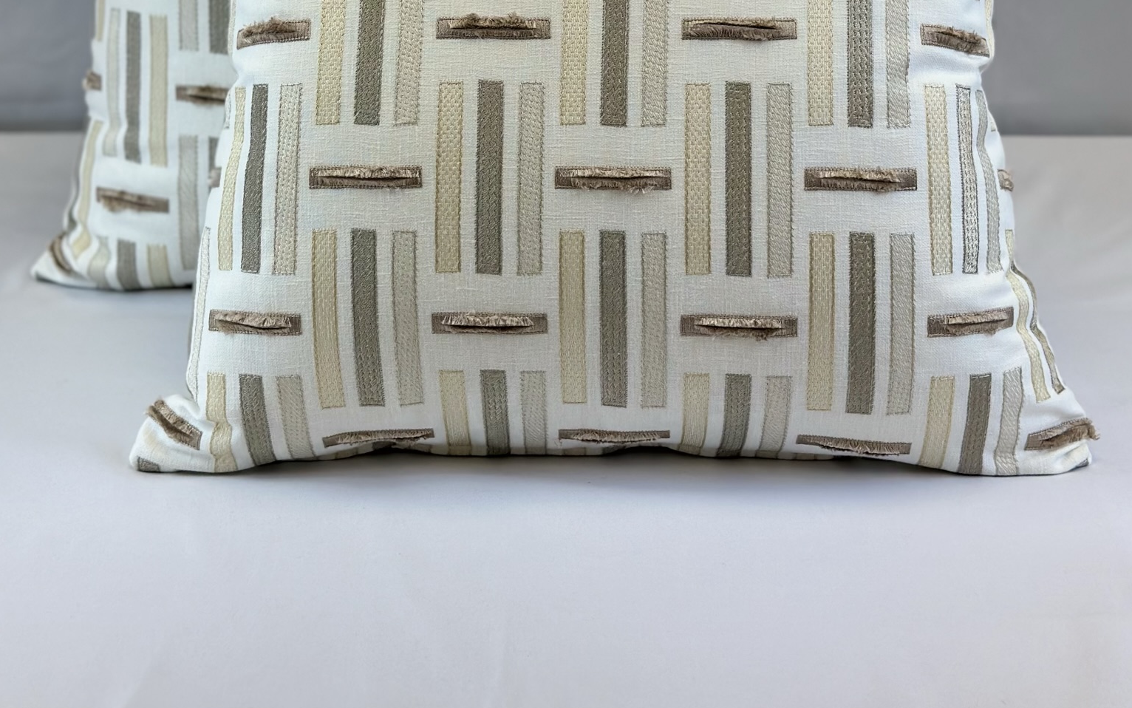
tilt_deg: -14.8
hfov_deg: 30.2
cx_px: 566
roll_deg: +0.4
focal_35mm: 68
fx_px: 2098
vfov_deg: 18.7
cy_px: 10
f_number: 1.78
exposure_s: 1/402
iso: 80
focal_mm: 6.86
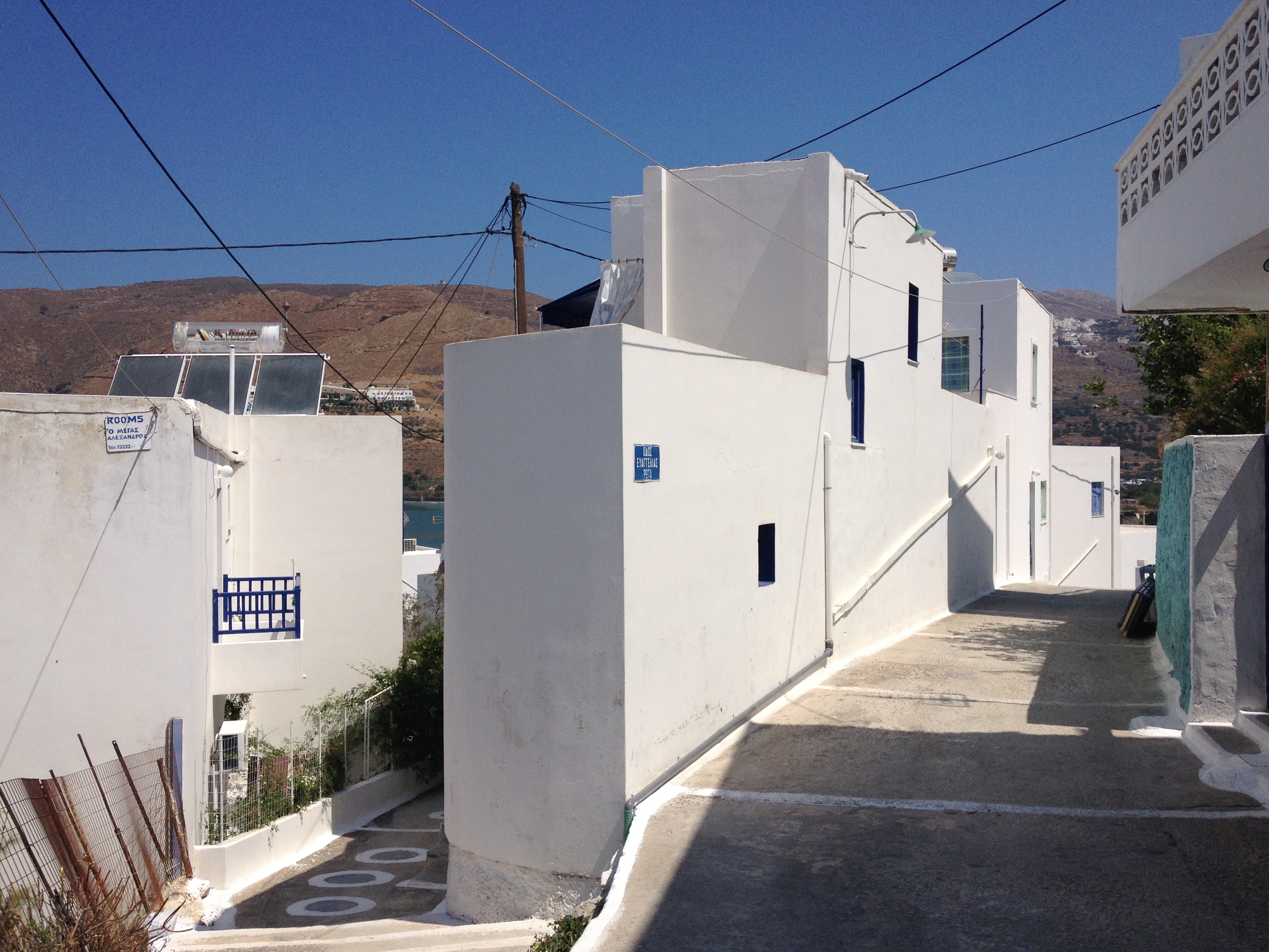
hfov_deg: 51.4
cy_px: 478
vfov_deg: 39.7
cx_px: 643
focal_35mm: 36
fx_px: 1320
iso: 50
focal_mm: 4.28
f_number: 2.4
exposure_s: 1/4608
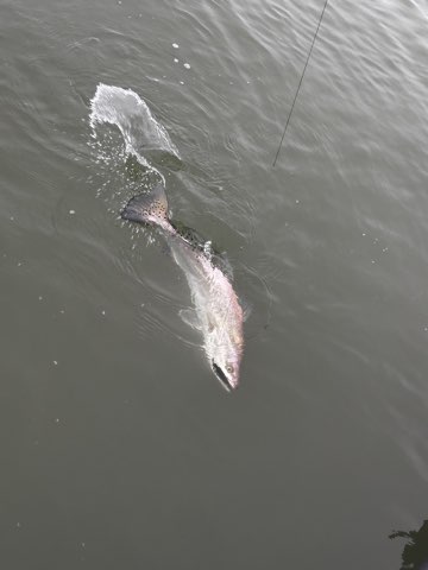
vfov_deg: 39.7
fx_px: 791
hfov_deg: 30.3
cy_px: 285
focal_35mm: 48
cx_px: 214
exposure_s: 1/364
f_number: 1.78
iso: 64
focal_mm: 6.86
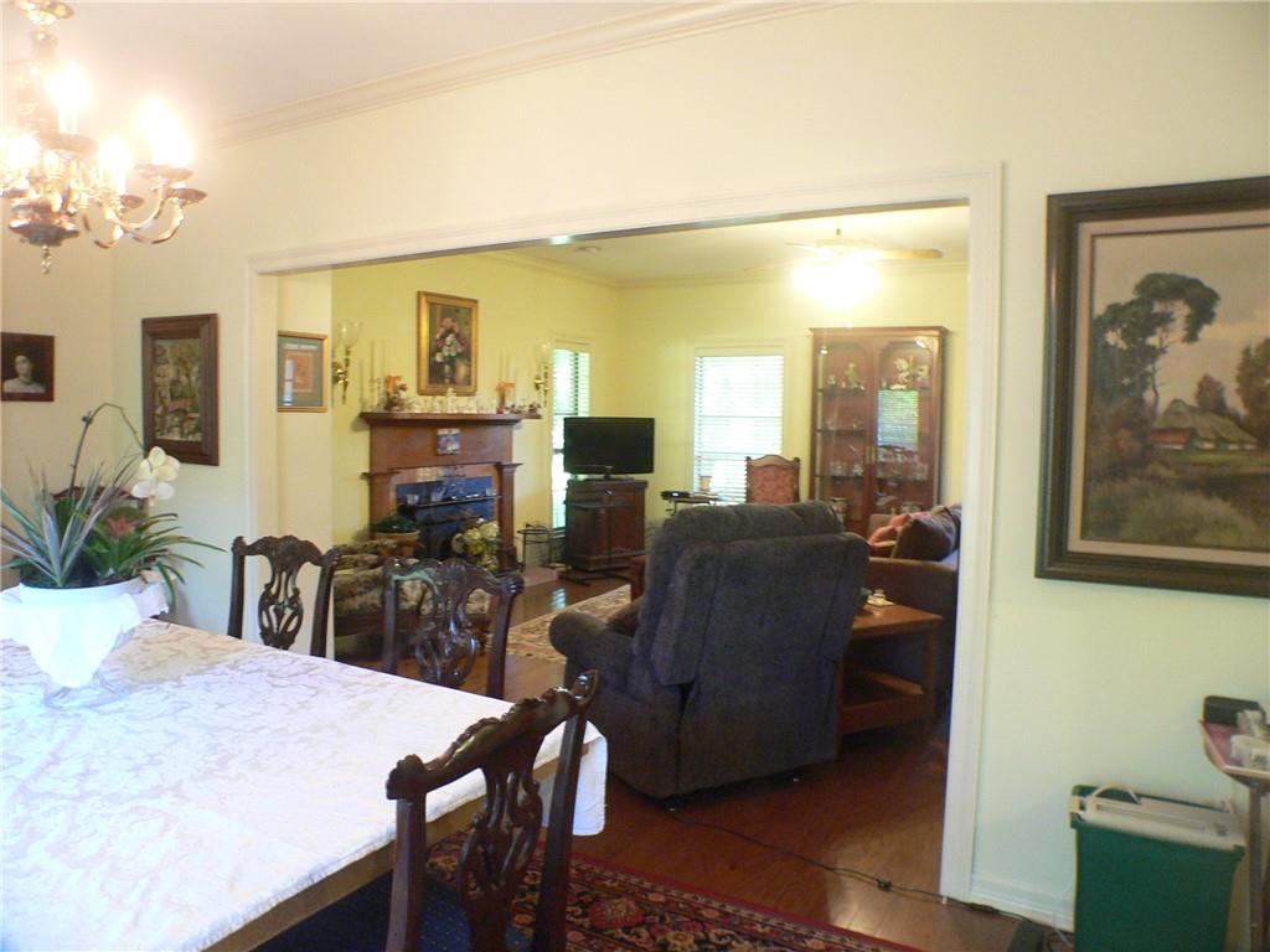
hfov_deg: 51.4
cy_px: 476
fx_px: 1321
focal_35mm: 36
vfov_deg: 39.7
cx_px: 635
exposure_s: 1/5
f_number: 2.8
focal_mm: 6
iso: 200
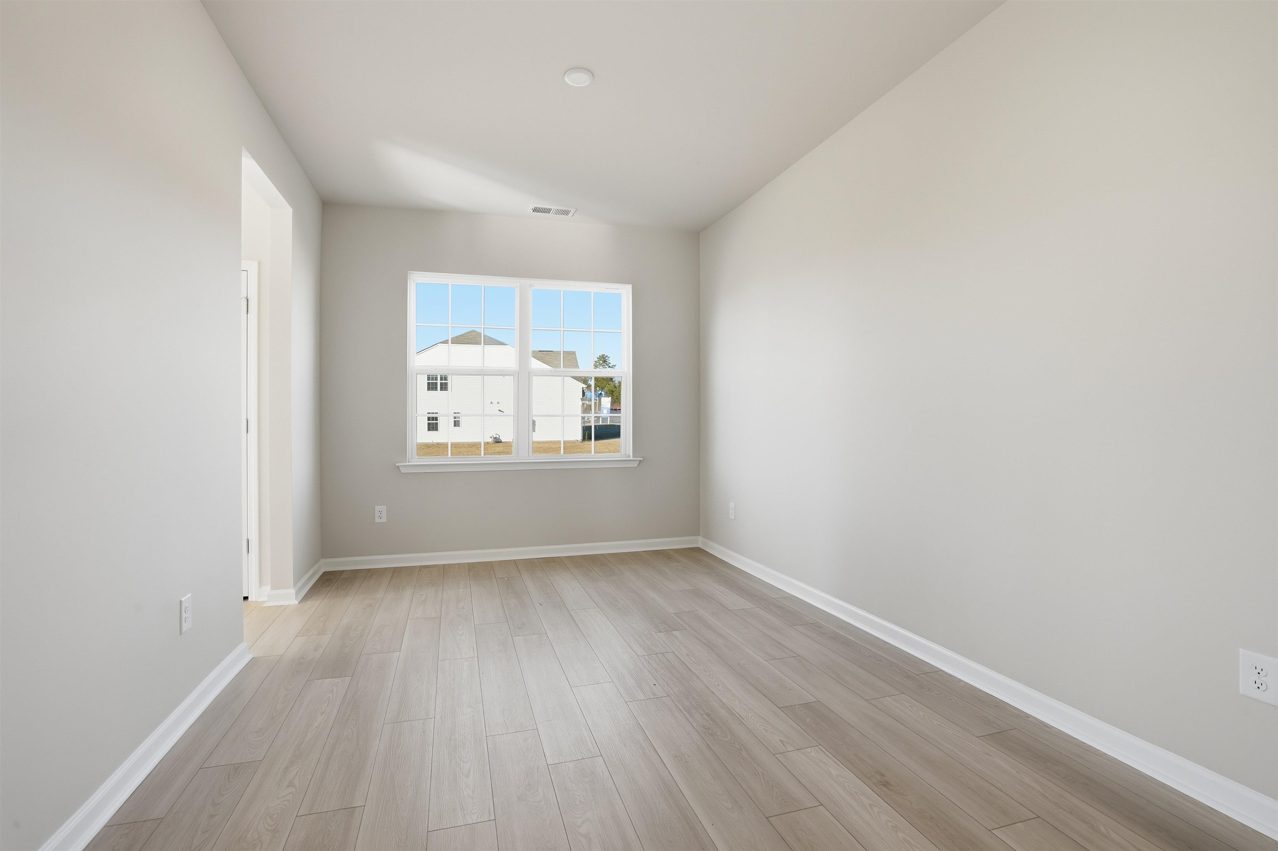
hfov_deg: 96.7
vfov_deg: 73.7
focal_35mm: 16
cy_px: 426
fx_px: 568
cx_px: 639
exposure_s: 1/250
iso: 160
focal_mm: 16
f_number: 11
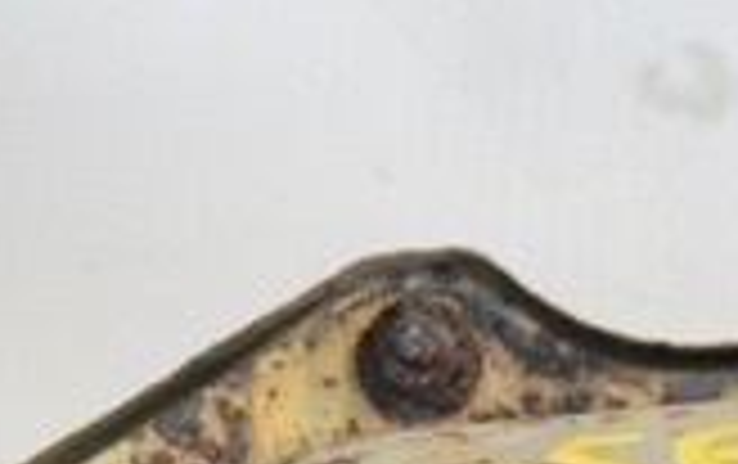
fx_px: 6526
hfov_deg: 6.5
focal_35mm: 324
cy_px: 944
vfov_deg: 4.0
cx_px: 252
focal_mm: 34
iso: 3200
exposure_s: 1/200
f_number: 4.5
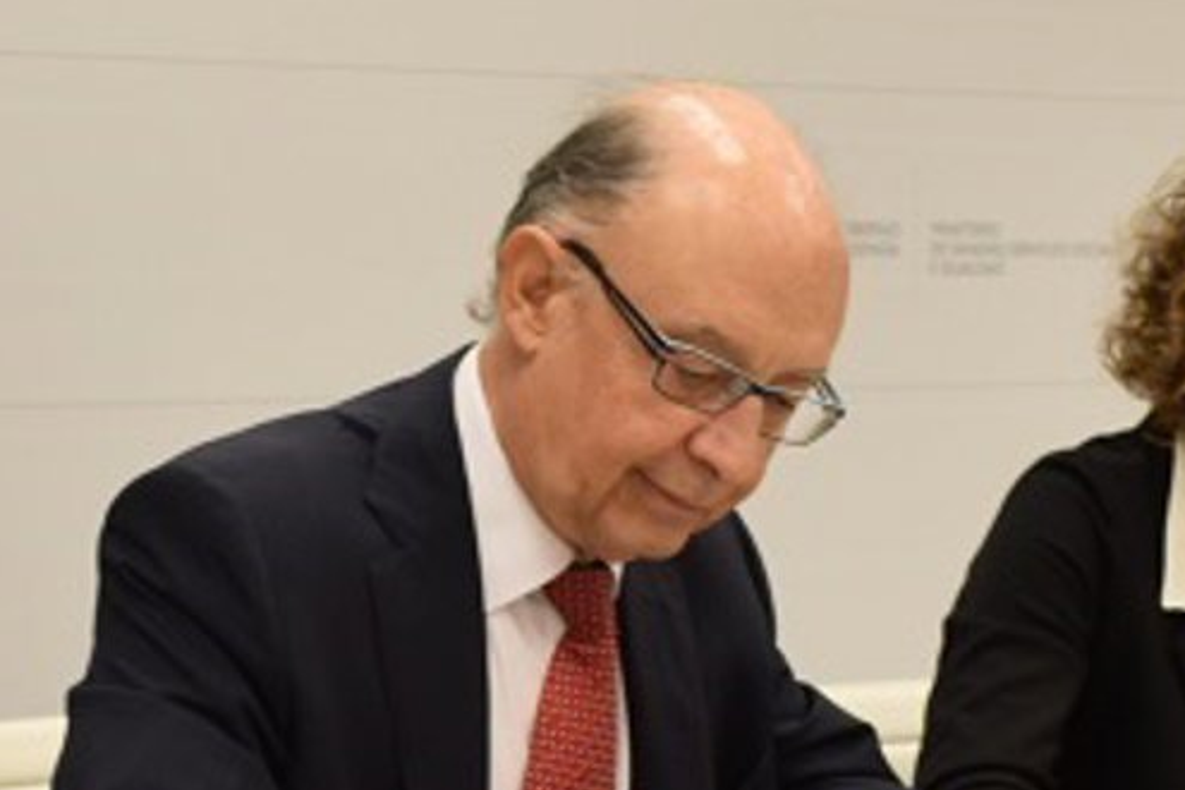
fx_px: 4213
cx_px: 555
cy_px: 786
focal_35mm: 128
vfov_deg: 10.6
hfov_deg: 16.0
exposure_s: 1/100
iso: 400
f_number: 5
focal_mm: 22
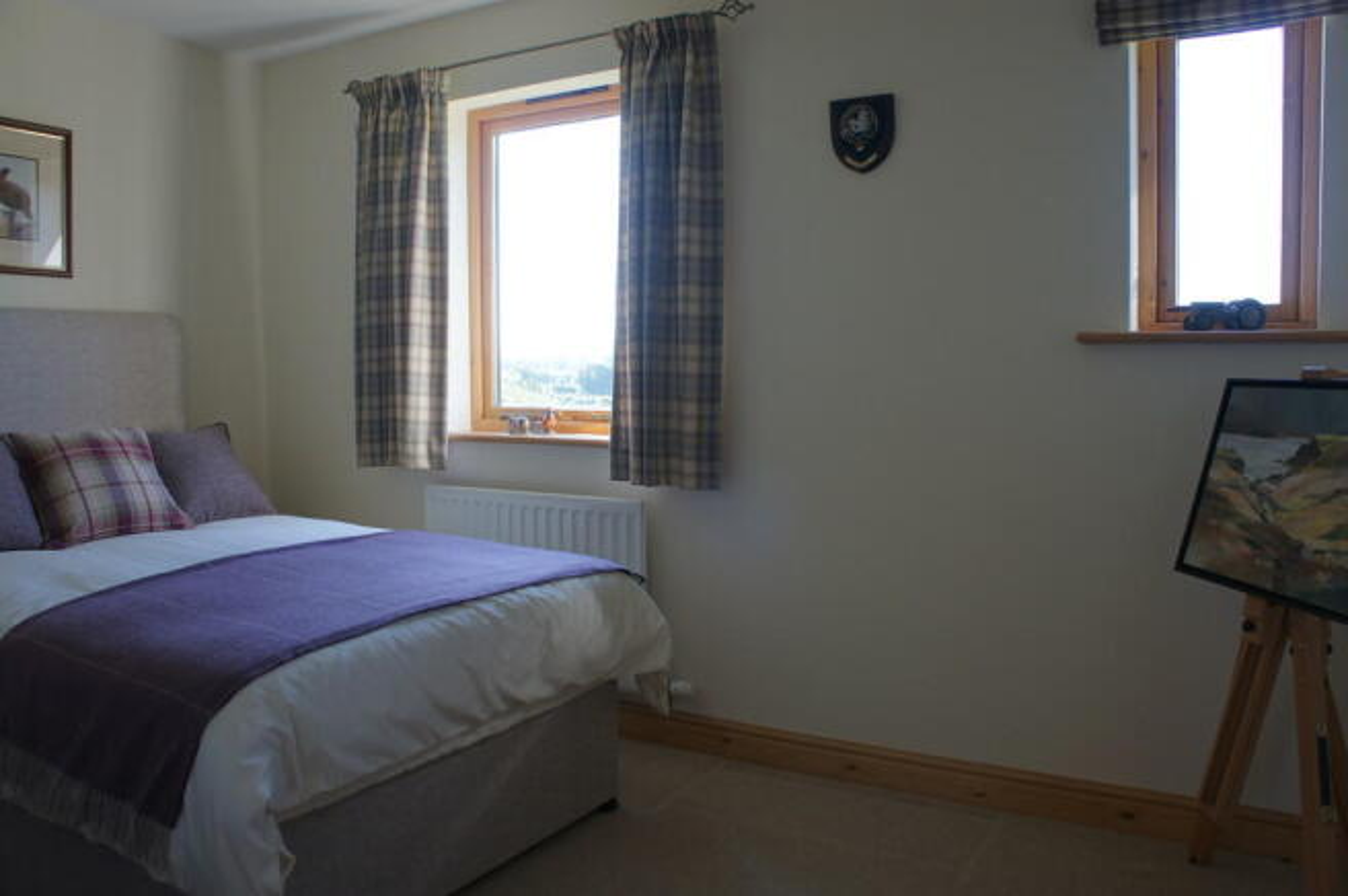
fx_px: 1010
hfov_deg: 67.4
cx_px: 674
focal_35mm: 27
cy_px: 448
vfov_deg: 47.8
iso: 200
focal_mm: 18
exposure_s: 1/50
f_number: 4.5
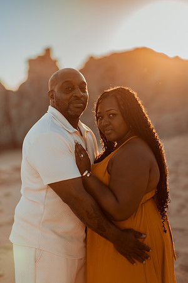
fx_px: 454
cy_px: 142
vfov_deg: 34.5
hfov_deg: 23.4
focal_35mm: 58
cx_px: 94
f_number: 1.4
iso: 100
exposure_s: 1/4000
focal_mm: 58
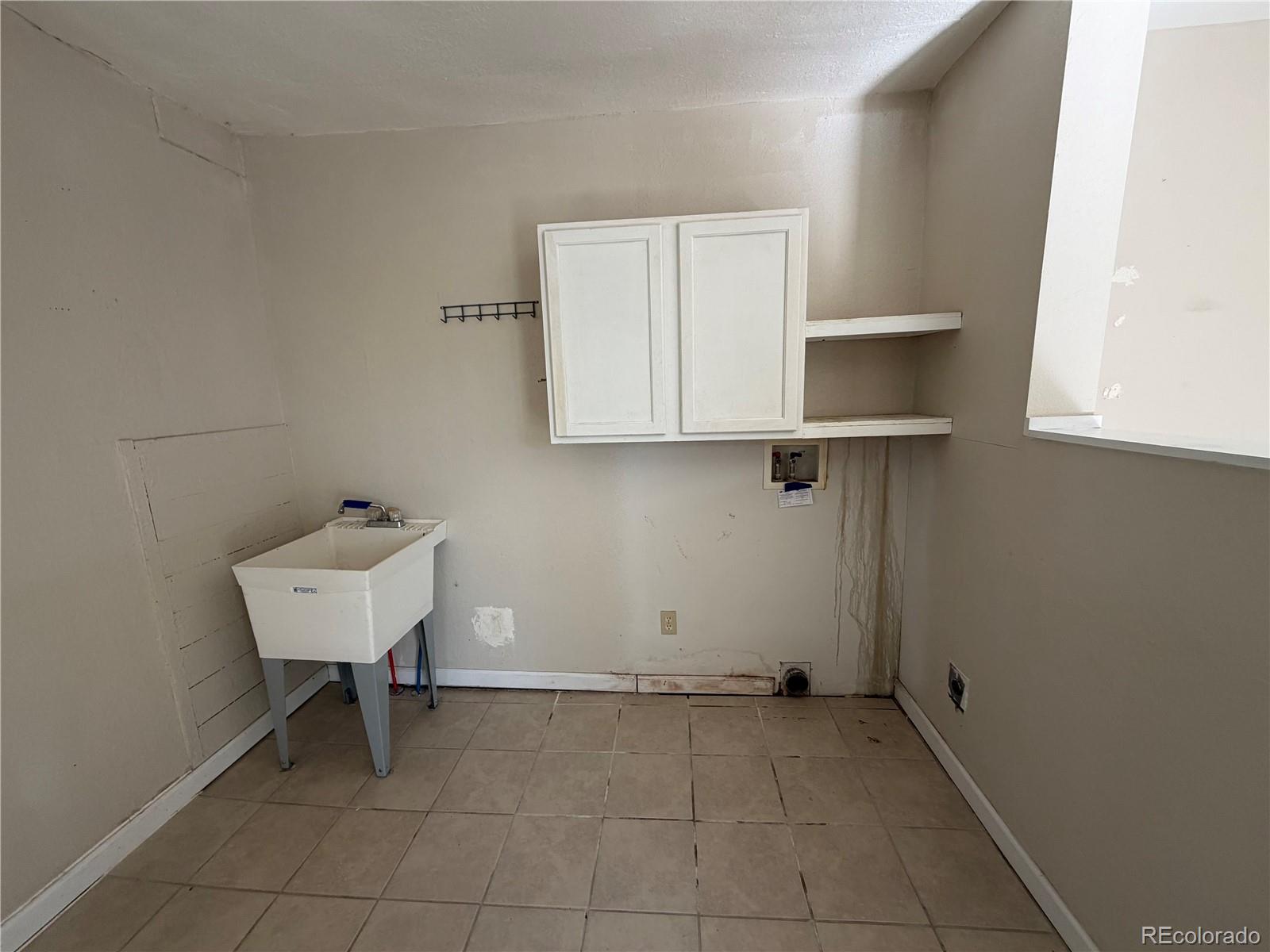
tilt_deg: -10.1
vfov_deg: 85.7
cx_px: 635
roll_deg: +2.1
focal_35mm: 14
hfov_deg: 102.1
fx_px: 514
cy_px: 476
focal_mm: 2.22
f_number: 2.2
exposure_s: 1/121
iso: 160
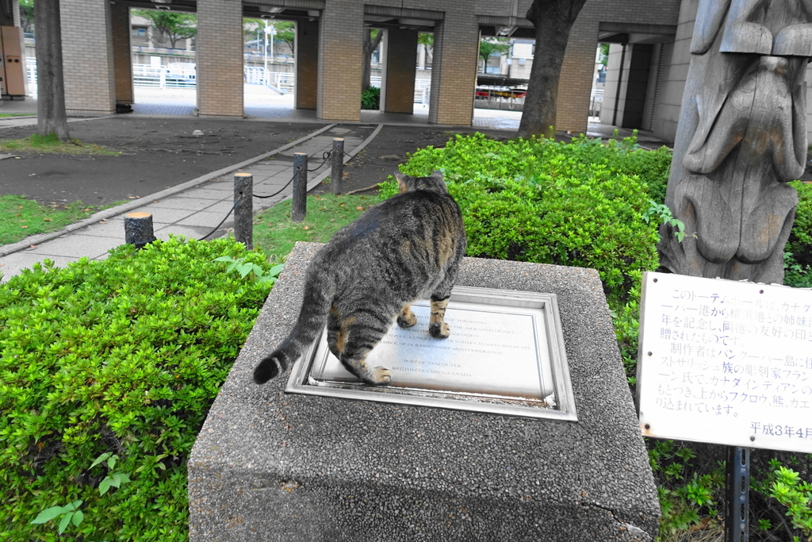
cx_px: 406
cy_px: 271
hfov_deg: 73.7
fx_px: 541
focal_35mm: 24
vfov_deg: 53.1
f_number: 2.8
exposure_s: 1/250
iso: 640
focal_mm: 8.8
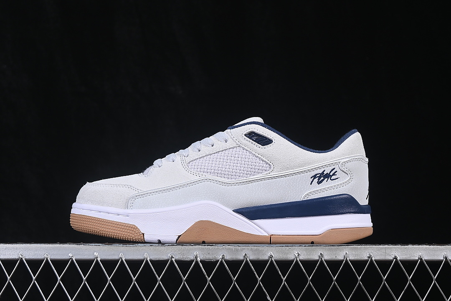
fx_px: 940
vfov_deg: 18.2
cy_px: 150
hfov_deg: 27.0
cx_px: 226
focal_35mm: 75
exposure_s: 1/80
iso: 160
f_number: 8
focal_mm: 50
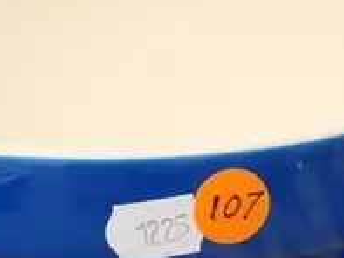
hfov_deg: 9.5
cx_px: 314
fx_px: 2068
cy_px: 216
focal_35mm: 208
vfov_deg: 7.1
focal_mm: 20
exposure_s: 1/200
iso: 3200
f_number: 4.6
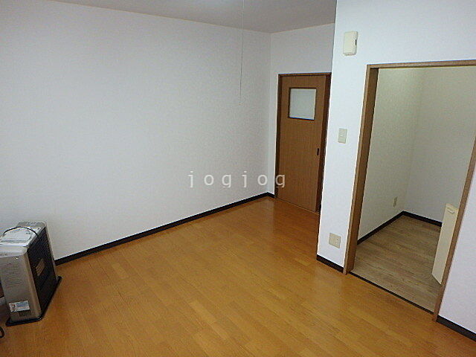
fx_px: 289
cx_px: 238
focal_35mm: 21
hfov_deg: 79.0
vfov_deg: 63.4
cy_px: 178
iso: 200
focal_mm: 3.7
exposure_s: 1/40
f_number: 3.5
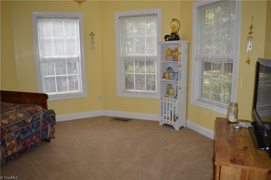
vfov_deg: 47.8
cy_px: 90
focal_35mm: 27
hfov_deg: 67.4
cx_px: 136
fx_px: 203
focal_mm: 18
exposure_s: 1/60
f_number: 3.5
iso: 100
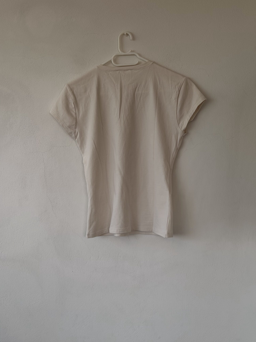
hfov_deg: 30.3
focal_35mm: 48
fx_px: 473
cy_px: 171
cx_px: 128
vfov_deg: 39.7
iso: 64
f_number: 1.78
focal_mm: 6.76
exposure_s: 1/769
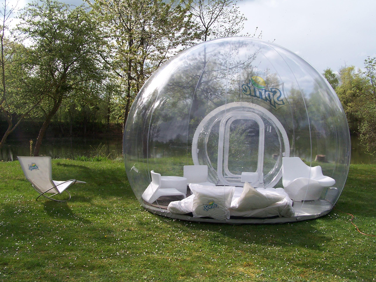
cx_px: 188
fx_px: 413
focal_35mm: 38
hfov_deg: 49.0
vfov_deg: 37.7
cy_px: 141
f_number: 4
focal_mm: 6.3
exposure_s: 1/640
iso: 80
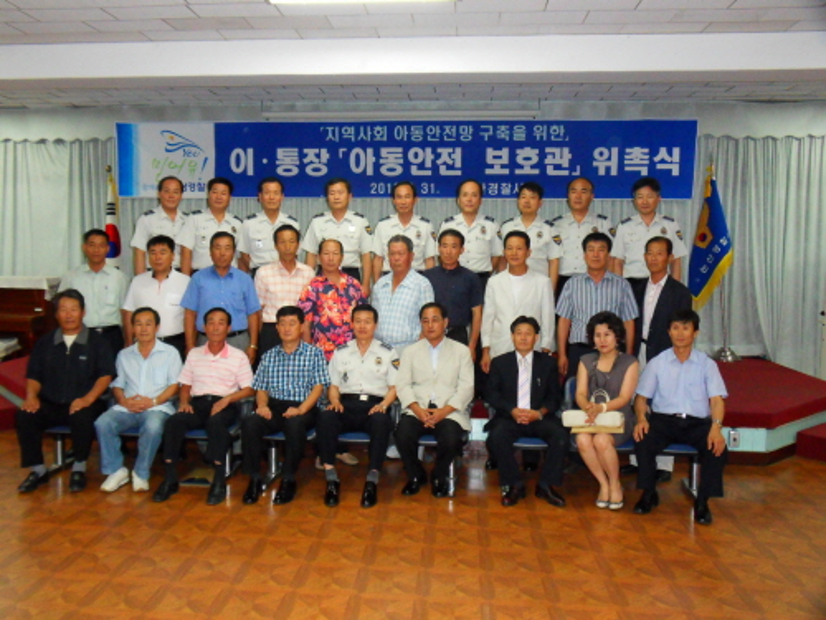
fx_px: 764
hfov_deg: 56.8
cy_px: 310
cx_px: 413
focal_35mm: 32
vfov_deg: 44.2
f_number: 3.7
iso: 480
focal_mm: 5.6
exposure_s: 1/45
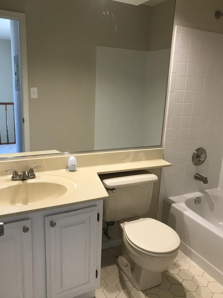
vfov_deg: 59.9
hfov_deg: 46.8
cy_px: 155
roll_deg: -2.9
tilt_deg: -14.9
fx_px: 258
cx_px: 111
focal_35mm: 30
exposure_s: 1/17
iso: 40
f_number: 1.8
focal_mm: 3.99
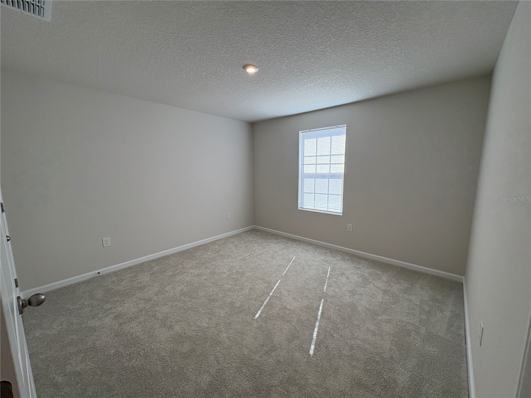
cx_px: 266
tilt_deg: -7.8
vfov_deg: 85.7
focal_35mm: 14
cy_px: 199
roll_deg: +0.7
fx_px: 215
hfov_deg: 102.1
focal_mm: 2.22
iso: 64
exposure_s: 1/163
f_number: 2.2
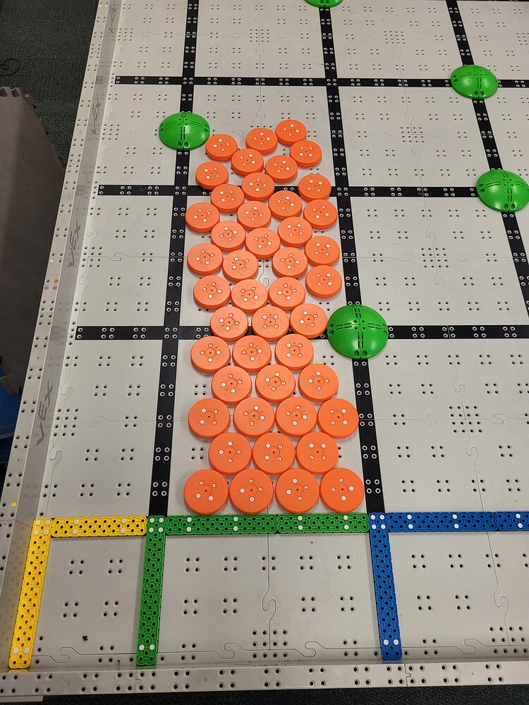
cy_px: 352
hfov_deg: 53.1
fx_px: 530
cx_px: 264
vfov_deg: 67.3
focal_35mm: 26
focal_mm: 5.4
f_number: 1.8
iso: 80
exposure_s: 1/120
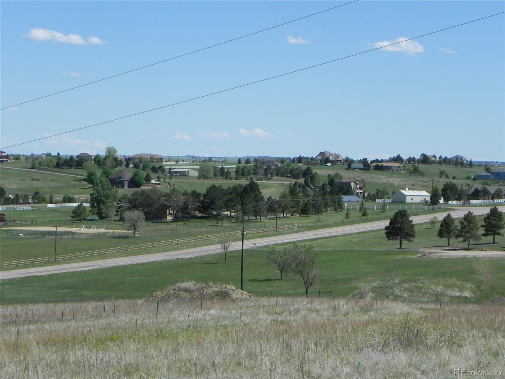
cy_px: 190
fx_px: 1532
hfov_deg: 18.7
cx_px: 252
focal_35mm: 105
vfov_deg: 14.1
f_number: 8
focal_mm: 18.8
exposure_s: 1/444
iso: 160
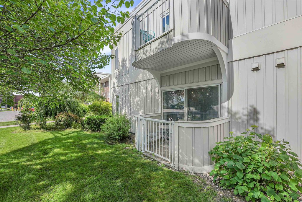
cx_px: 151
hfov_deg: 104.2
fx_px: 118
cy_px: 101
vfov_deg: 81.3
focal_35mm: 14
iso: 160
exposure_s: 1/250
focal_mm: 14
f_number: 7.1
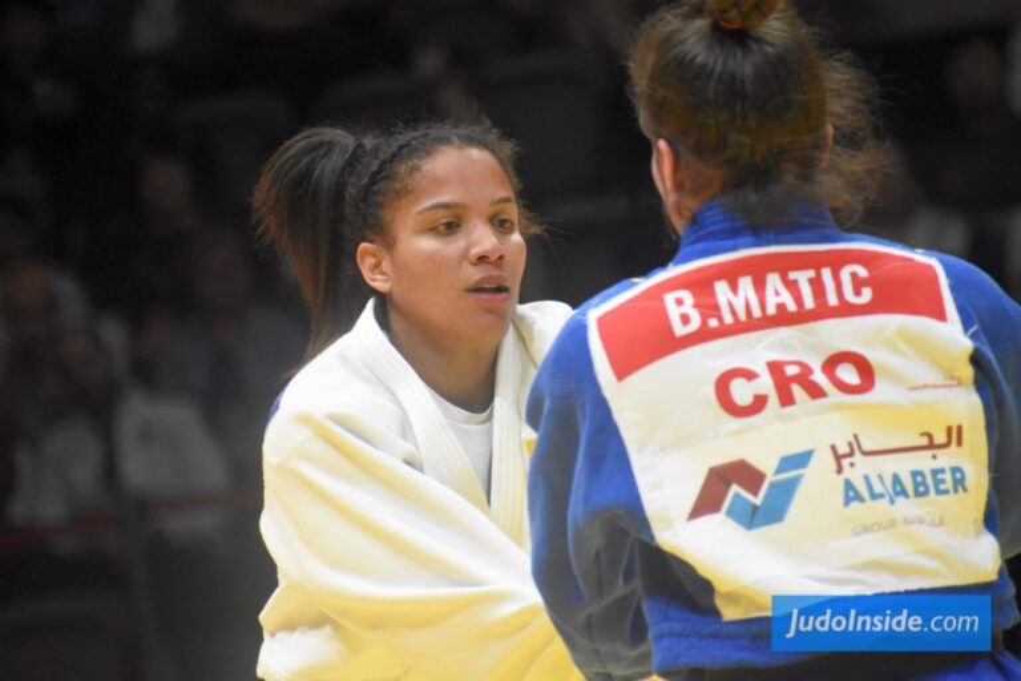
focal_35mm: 450
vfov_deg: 3.1
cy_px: 340
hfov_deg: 4.6
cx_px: 510
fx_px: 12762
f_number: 6.3
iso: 3200
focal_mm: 300
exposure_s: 1/800
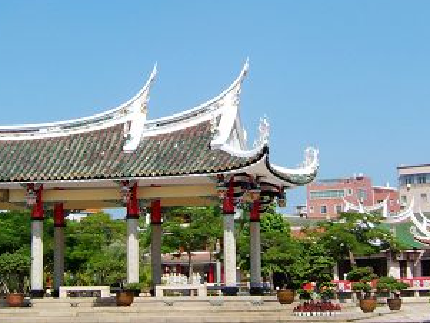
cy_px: 104
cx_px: 181
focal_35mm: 72
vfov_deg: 20.4
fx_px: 895
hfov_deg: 27.0
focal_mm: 8.13
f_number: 6.7
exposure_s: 1/229
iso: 50
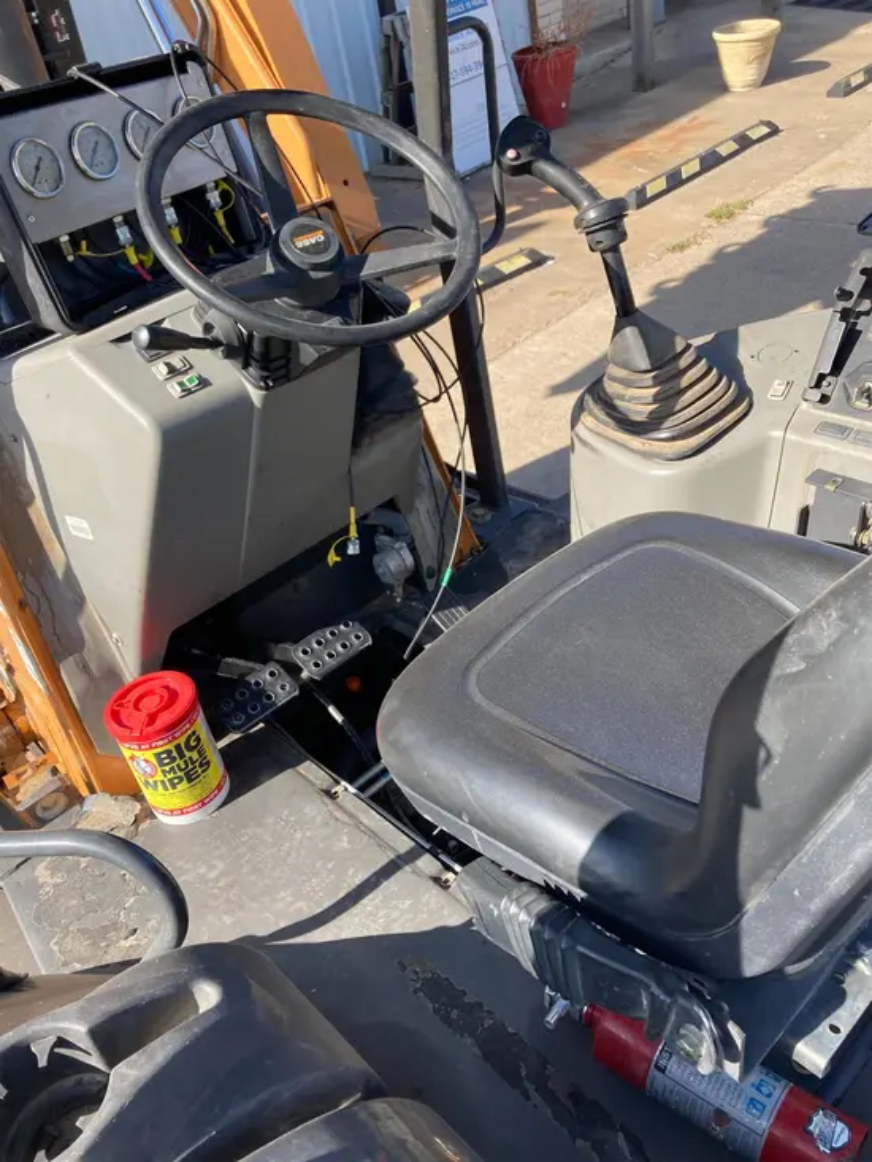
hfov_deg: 49.8
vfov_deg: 63.4
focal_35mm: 28
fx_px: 940
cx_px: 436
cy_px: 581
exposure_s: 1/585
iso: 20
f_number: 1.8
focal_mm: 3.99
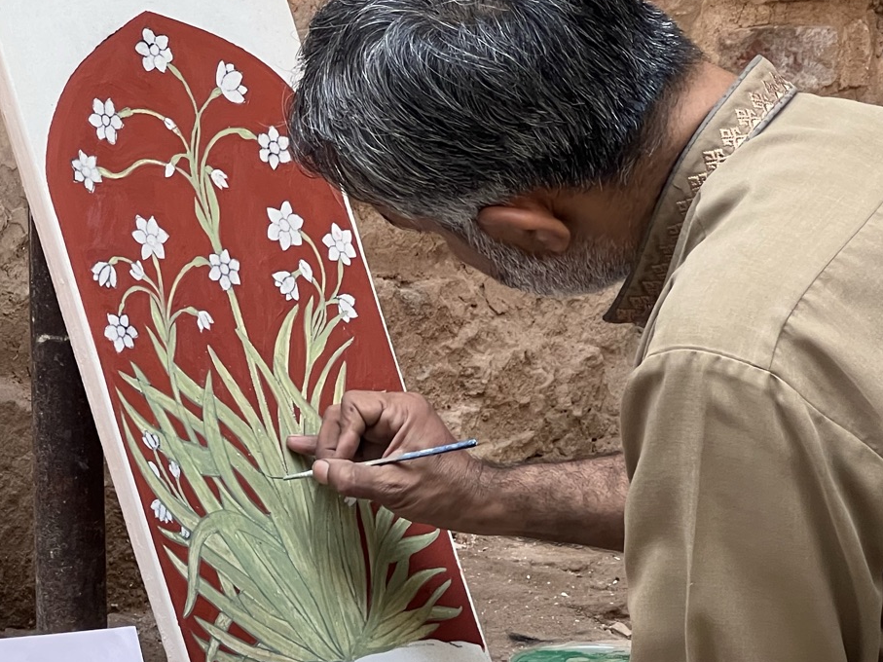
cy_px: 394
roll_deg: +1.4
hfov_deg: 12.1
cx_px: 286
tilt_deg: -9.1
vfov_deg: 9.1
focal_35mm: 163
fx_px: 4157
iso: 125
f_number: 2.8
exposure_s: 1/99
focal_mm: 9
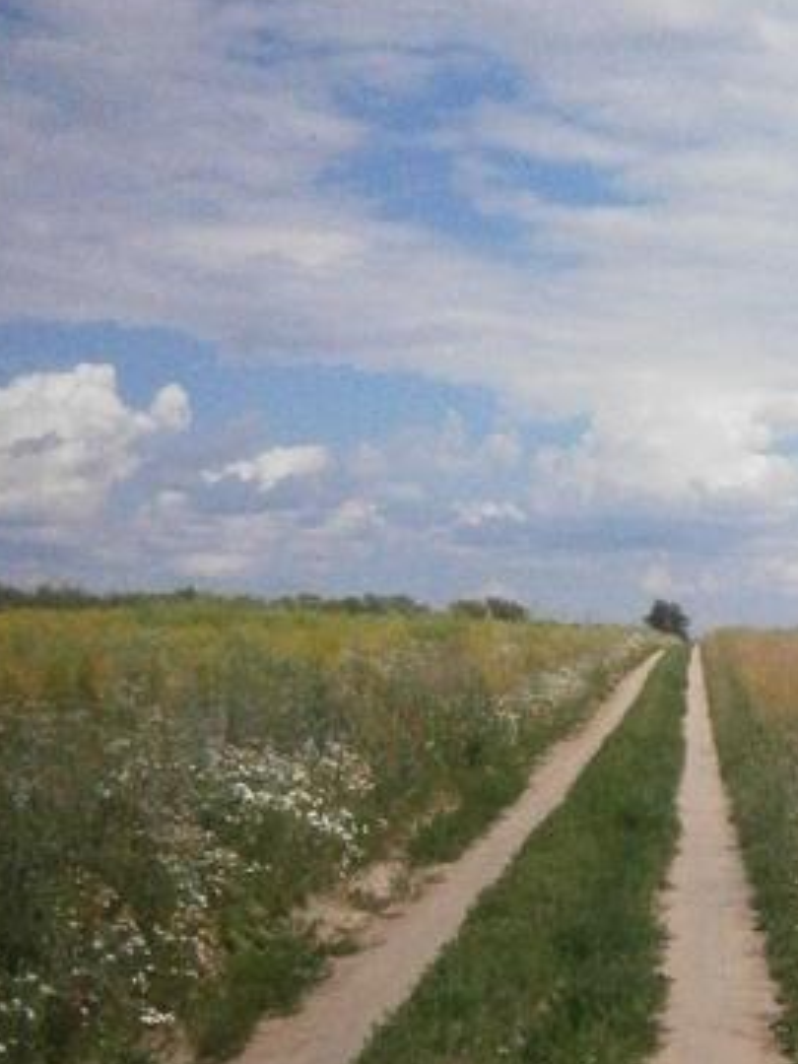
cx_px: 959
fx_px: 1998
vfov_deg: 29.8
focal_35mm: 65
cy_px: 535
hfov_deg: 21.0
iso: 800
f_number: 8
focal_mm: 4.7
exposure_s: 1/2000
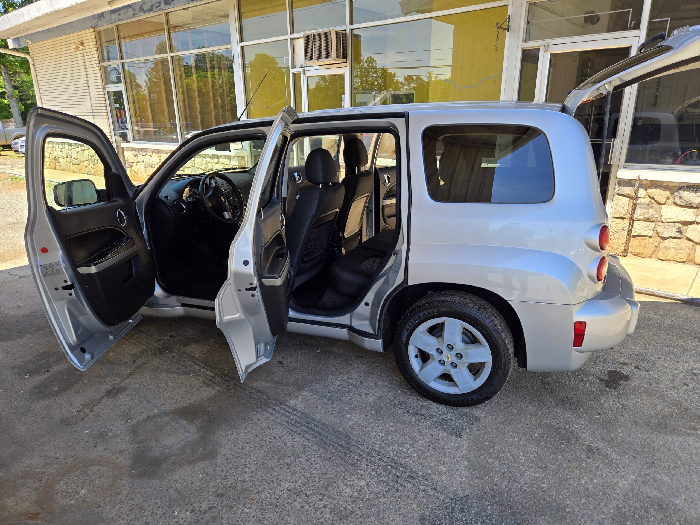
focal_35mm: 23
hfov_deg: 73.9
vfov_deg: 58.9
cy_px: 262
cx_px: 350
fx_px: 465
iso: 25
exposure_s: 1/580
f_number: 1.8
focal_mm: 5.4
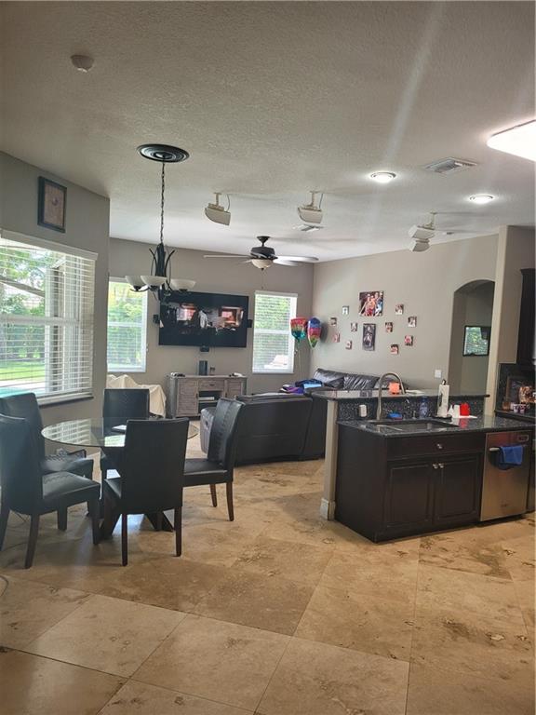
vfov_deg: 67.3
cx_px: 268
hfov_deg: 53.1
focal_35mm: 26
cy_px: 358
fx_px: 537
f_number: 1.8
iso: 200
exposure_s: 1/120
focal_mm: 5.4
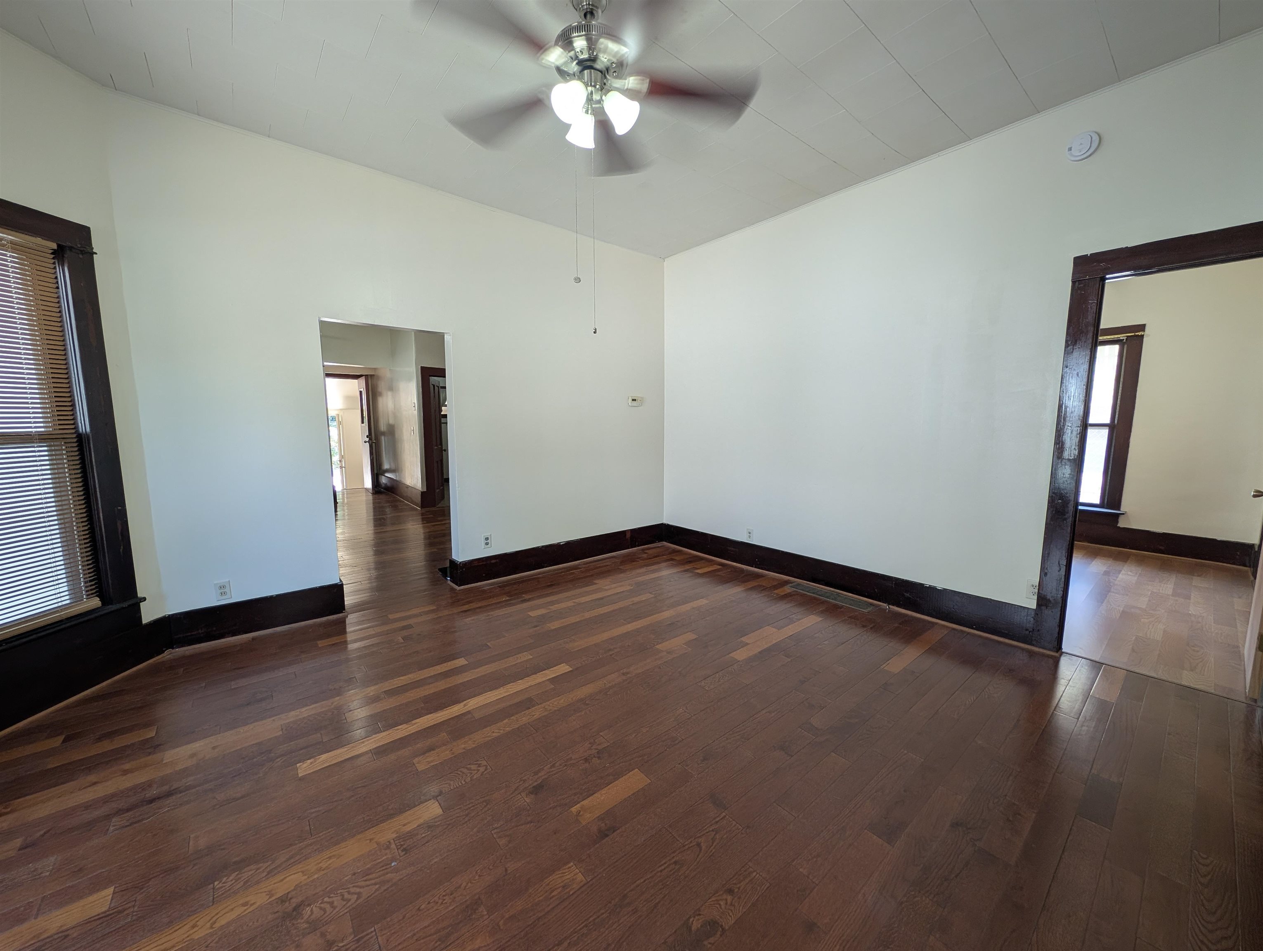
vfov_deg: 94.6
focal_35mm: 12
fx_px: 438
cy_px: 476
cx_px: 632
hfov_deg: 110.5
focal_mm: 2.23
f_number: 1.95
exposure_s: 1/40
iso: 46
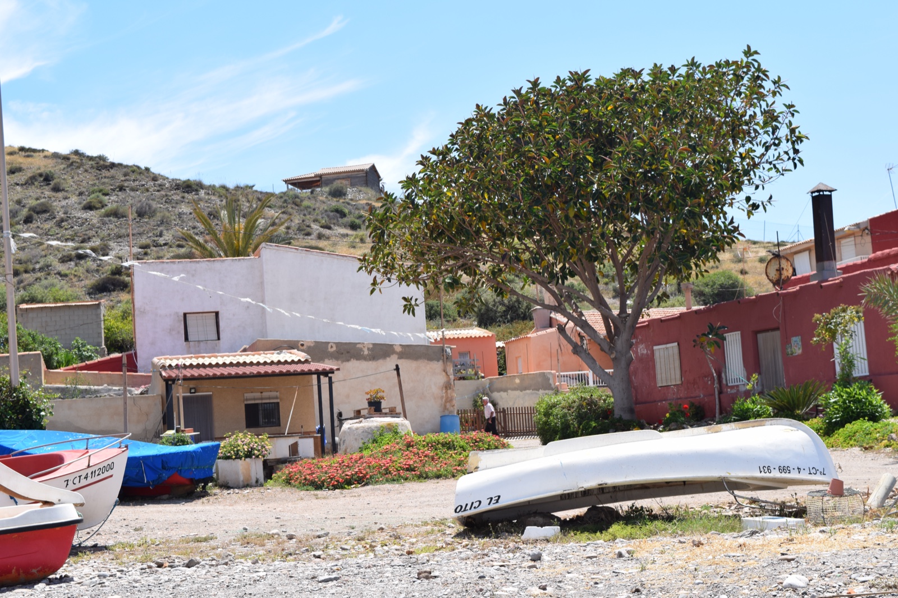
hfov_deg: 35.1
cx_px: 449
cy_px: 299
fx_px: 1421
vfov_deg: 23.8
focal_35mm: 57
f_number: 10
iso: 200
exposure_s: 1/400
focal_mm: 38
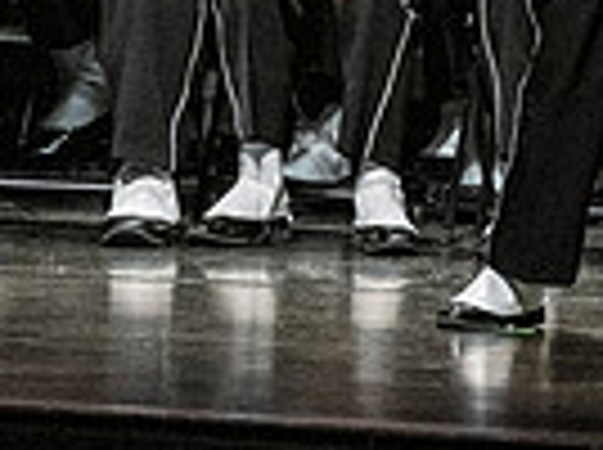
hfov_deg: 2.1
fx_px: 16797
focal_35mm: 966
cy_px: -351
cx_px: 158
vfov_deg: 1.5
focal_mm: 155
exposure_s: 1/500
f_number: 4
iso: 4000
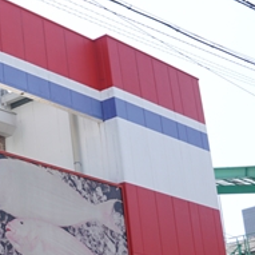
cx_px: -148
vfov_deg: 18.1
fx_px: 800
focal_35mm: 96
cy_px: 131
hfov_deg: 16.3
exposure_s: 1/500
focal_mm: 18
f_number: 3.5
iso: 100
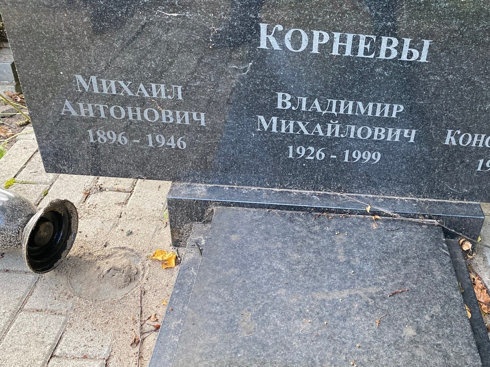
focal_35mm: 36
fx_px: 510
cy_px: 177
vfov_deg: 39.7
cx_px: 322
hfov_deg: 50.5
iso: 125
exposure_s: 1/110
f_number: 1.8
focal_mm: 4.25
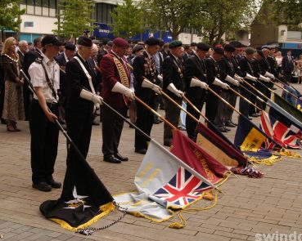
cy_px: 122
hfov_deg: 32.0
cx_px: 160
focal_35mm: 59
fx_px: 527
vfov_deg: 25.8
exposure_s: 1/200
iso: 400
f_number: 10
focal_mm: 34
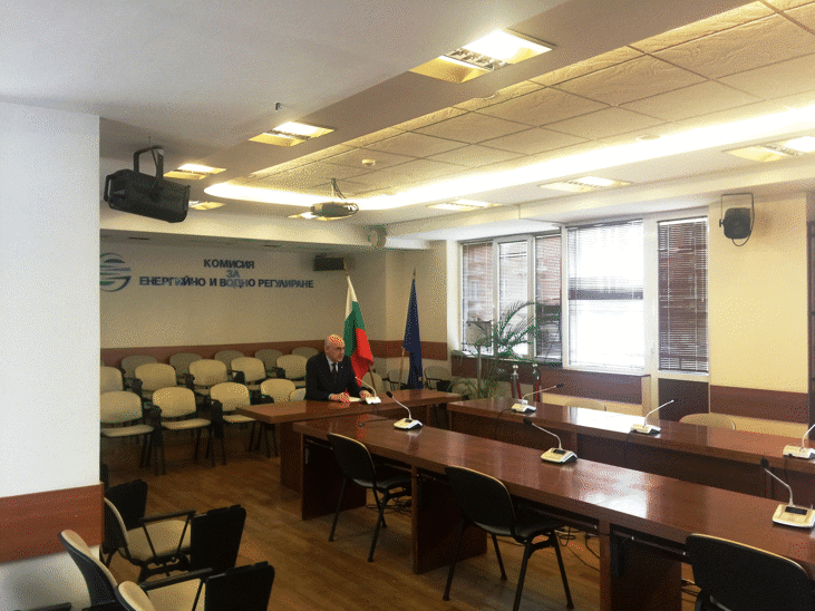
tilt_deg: +1.0
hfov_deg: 61.7
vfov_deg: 48.2
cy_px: 306
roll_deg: -0.3
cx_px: 408
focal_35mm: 29
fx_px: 683
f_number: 2.2
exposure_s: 1/17
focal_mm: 4.15
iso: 64
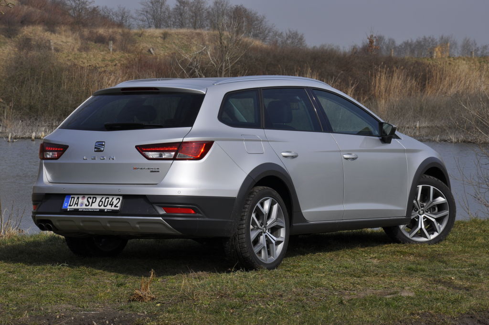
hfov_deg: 16.1
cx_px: 244
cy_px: 162
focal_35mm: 128
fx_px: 1730
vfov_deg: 10.7
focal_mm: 85
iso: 200
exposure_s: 1/500
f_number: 11
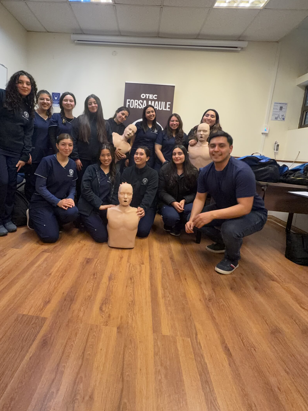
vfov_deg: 90.4
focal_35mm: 17
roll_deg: -5.3
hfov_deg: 74.1
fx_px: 202
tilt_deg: -7.1
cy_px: 176
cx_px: 126
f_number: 2.2
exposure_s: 1/50
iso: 250
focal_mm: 2.22
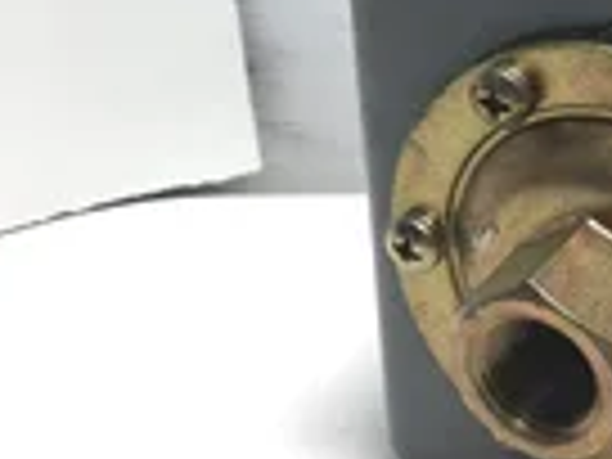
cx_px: 716
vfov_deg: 16.1
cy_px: 76
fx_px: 1609
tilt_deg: -23.5
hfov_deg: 20.3
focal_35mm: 91
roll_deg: -2.9
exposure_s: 1/60
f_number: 2.4
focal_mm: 3.3
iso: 25
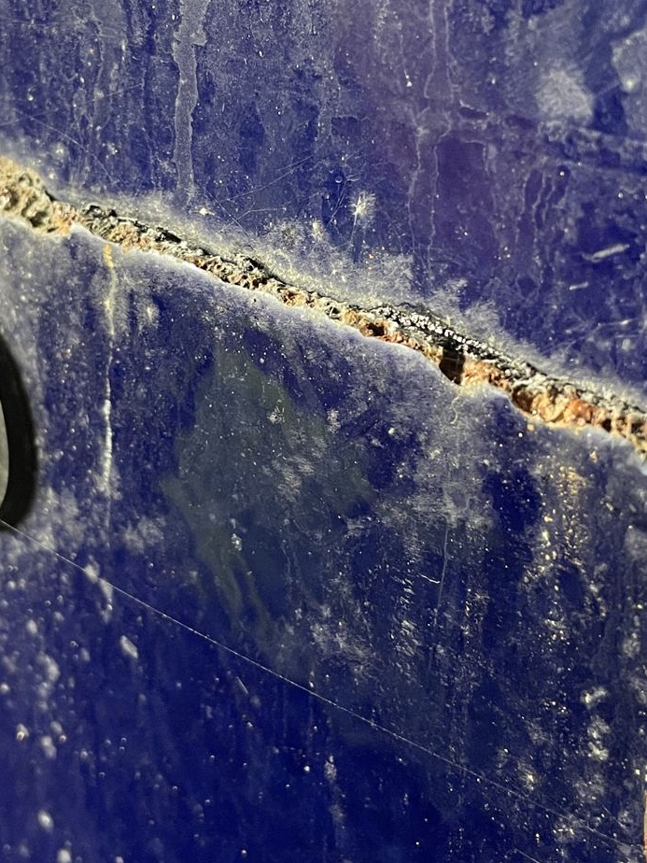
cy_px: 311
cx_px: 190
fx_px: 1495
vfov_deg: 32.0
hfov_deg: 24.2
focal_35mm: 60
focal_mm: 4.2
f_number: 1.6
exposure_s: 1/67
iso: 125
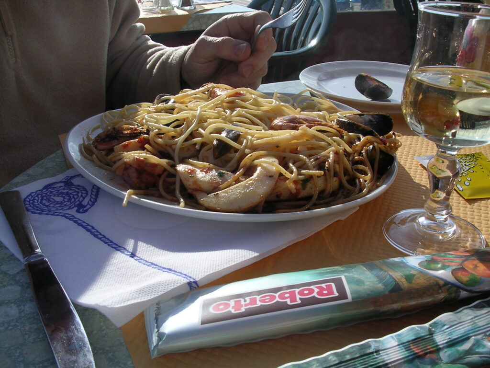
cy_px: 184
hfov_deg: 49.0
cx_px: 245
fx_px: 538
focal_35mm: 38
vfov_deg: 37.7
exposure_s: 1/410
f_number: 5.6
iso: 100
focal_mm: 5.8
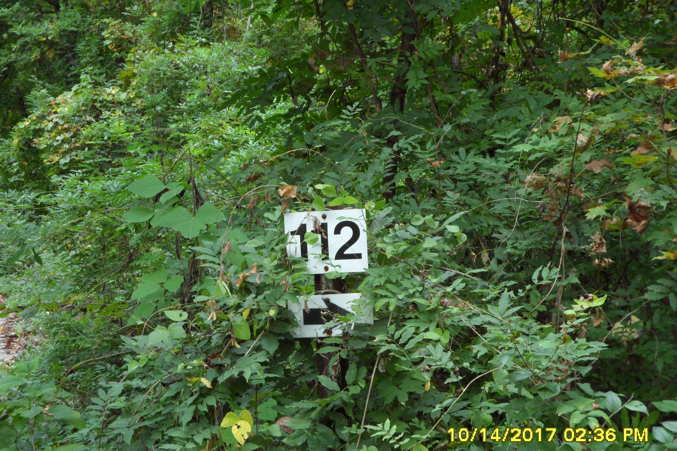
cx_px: 338
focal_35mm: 66
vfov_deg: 20.6
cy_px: 228
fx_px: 1241
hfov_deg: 30.5
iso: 160
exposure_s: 1/60
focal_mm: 11.2
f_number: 5.6
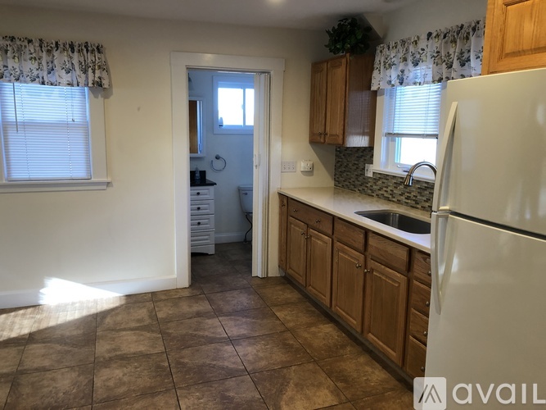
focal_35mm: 28
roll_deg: -0.9
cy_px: 205
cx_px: 273
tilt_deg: -10.1
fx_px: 442
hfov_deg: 63.5
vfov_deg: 49.7
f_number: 1.8
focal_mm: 3.99
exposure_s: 1/30
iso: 40
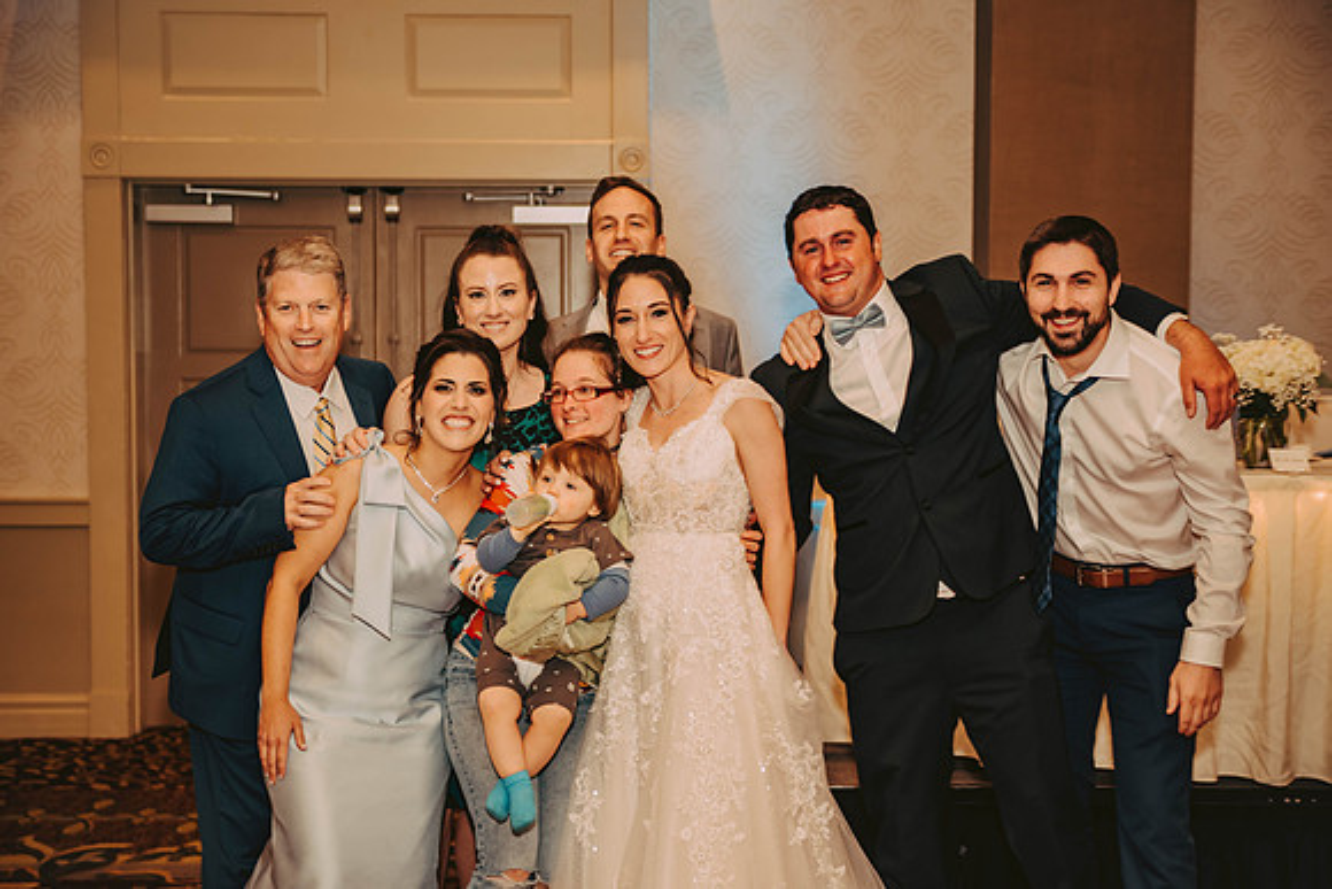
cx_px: 666
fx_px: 1850
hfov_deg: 39.6
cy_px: 444
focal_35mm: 50
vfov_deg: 27.0
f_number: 2.8
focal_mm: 50
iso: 500
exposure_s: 1/60
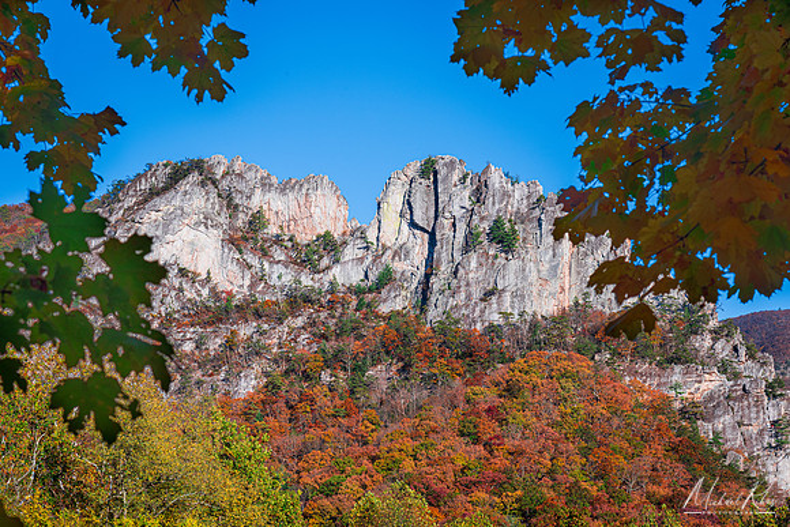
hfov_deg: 24.2
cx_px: 395
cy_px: 284
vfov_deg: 16.3
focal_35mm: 84
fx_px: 1845
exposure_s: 1/90
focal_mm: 78
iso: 100
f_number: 13
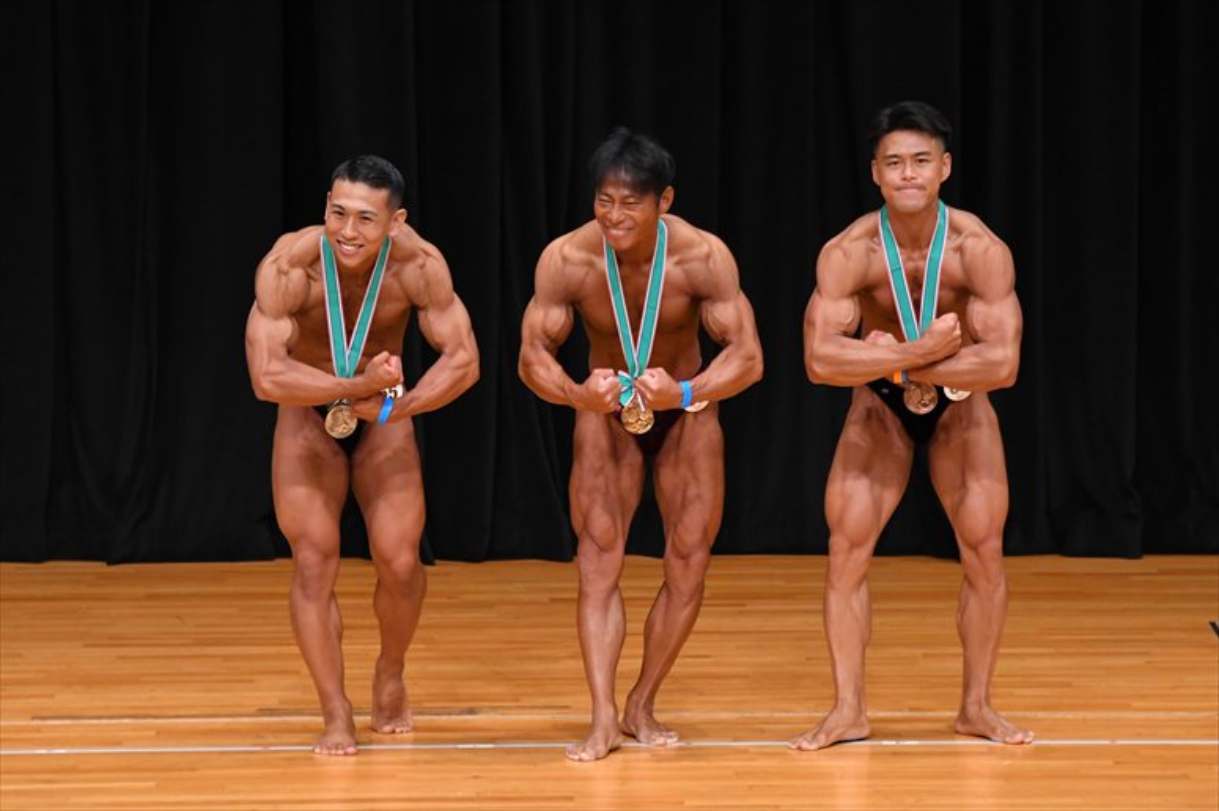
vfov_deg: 4.6
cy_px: 406
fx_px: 10154
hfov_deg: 6.9
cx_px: 610
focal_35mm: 300
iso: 3200
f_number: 5.6
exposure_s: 1/400
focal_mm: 200
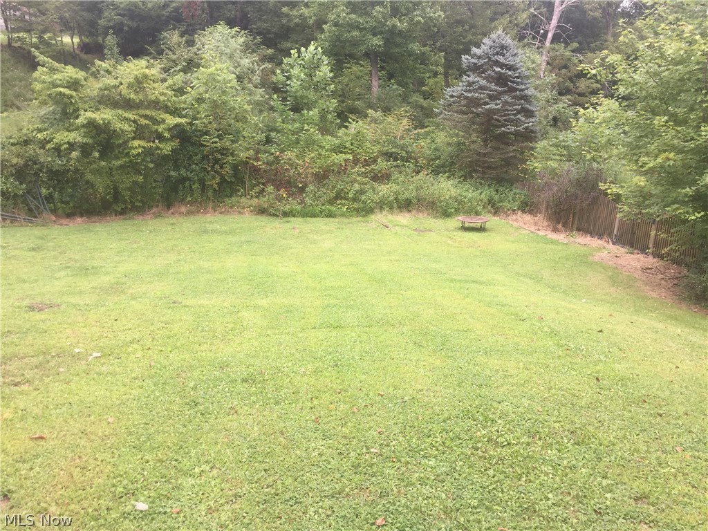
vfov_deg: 48.2
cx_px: 354
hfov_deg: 61.7
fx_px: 593
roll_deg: -4.3
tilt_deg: -13.9
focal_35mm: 29
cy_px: 266
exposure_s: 1/194
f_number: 2.2
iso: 32
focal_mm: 4.15
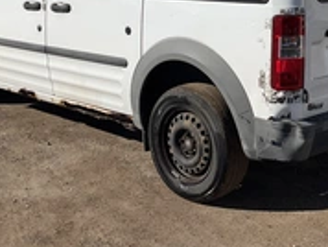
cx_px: 214
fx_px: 617
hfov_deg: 29.6
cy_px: 17
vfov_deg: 22.0
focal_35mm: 65
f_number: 1.8
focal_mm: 3
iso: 25
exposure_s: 1/5263
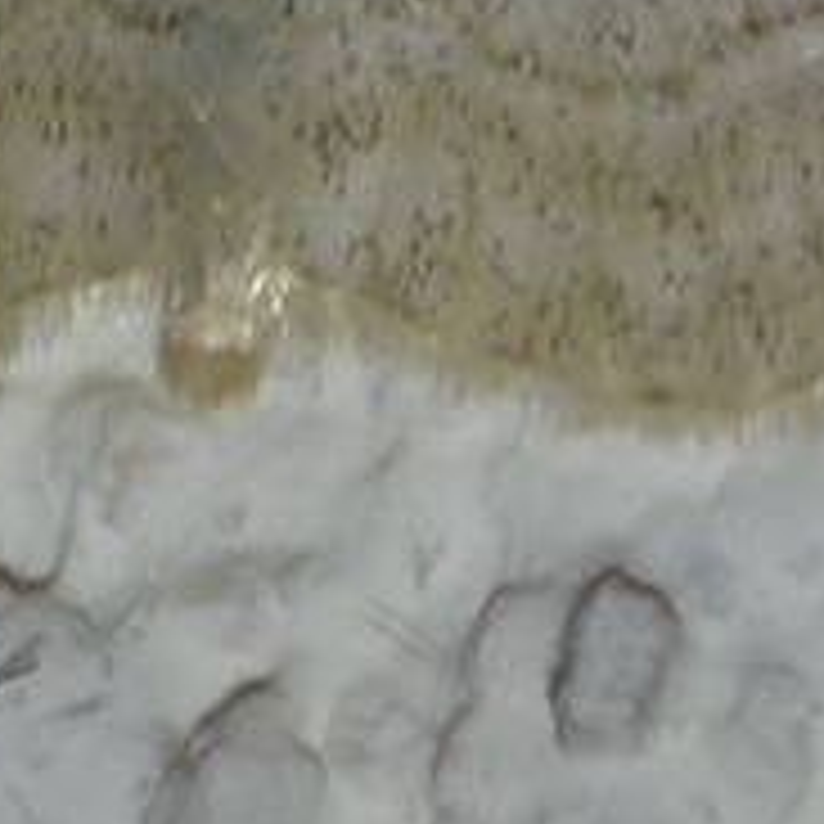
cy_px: -455
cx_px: 72
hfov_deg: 4.8
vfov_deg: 4.7
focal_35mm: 368
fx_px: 9917
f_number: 8
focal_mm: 55
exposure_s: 1/80
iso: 100
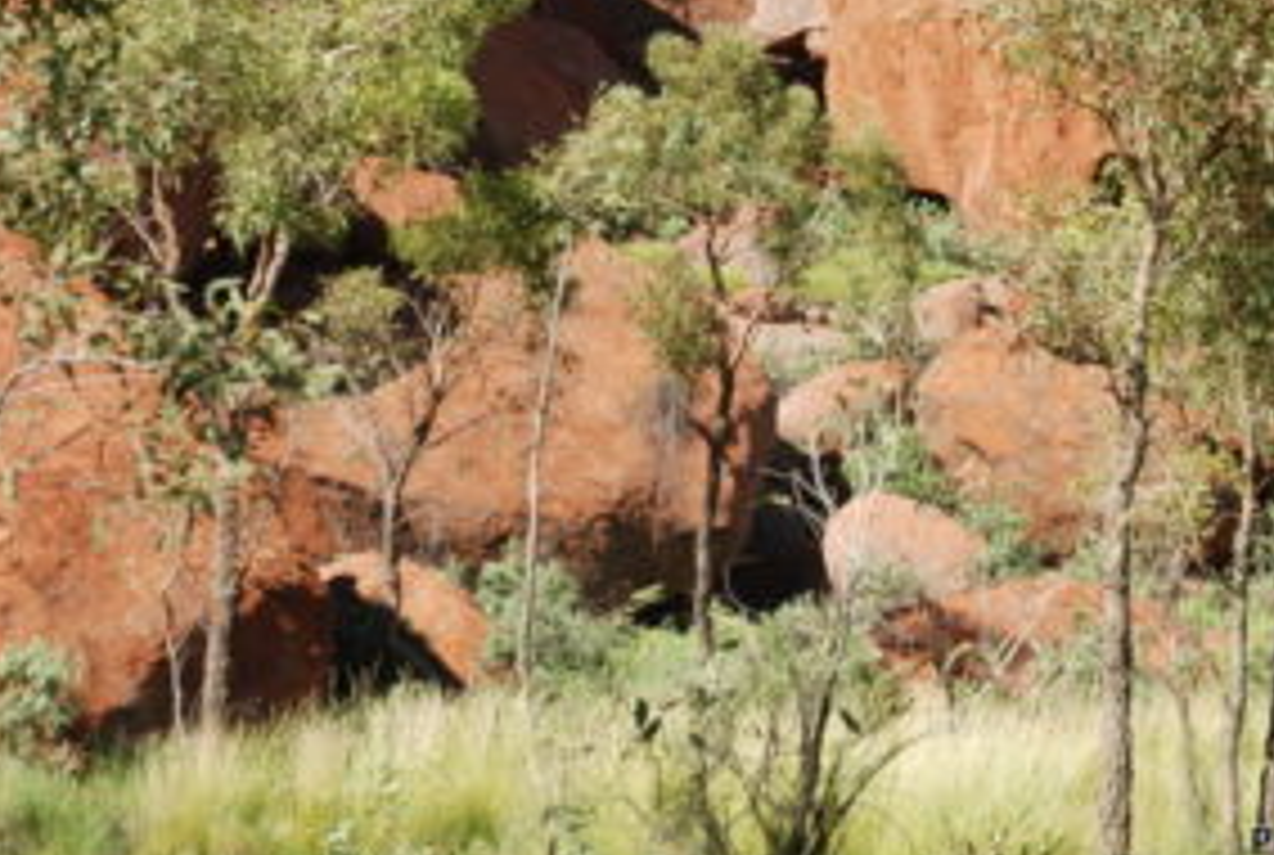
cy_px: 155
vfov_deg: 12.9
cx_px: 963
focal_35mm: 106
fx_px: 3759
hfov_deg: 19.1
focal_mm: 40
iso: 100
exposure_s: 1/200
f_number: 7.1
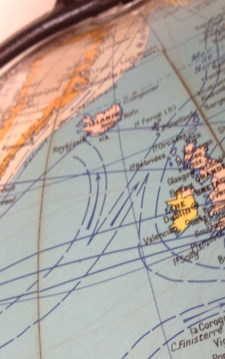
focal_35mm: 83
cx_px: 265
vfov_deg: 24.2
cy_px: 322
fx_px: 814
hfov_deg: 15.2
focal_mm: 4.28
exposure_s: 1/15
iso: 64
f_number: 2.4
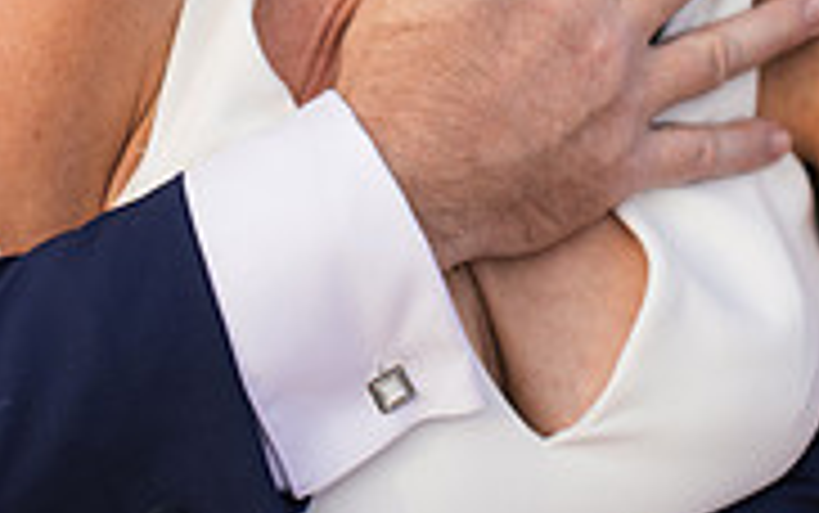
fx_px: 2814
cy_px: -274
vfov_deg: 10.1
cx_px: 274
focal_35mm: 126
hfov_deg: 16.5
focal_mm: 50
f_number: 2.5
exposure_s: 1/1250
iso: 125
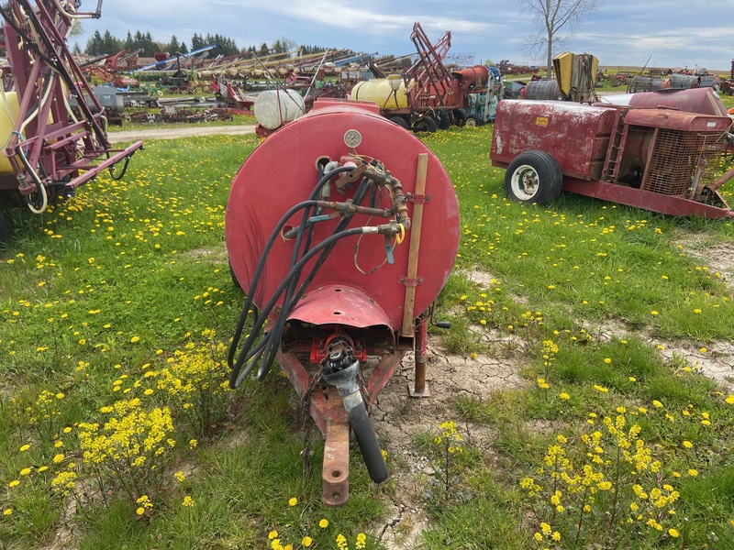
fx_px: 551
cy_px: 275
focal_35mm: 26
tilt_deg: -20.3
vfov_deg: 53.1
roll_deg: -1.1
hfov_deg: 67.3
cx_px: 367
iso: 32
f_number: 1.8
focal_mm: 4.25
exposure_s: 1/1287
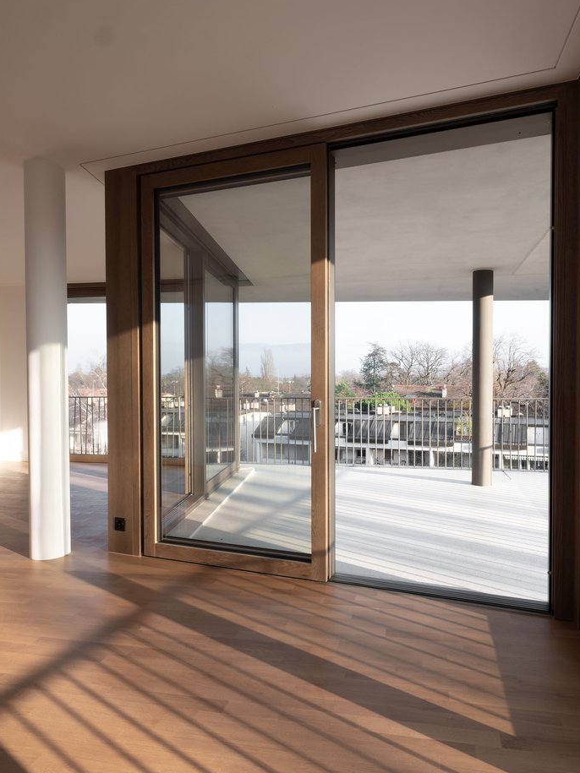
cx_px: 326
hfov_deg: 63.2
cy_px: 359
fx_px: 469
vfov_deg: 78.9
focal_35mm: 21
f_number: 32
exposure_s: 1/2
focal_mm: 23
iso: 100
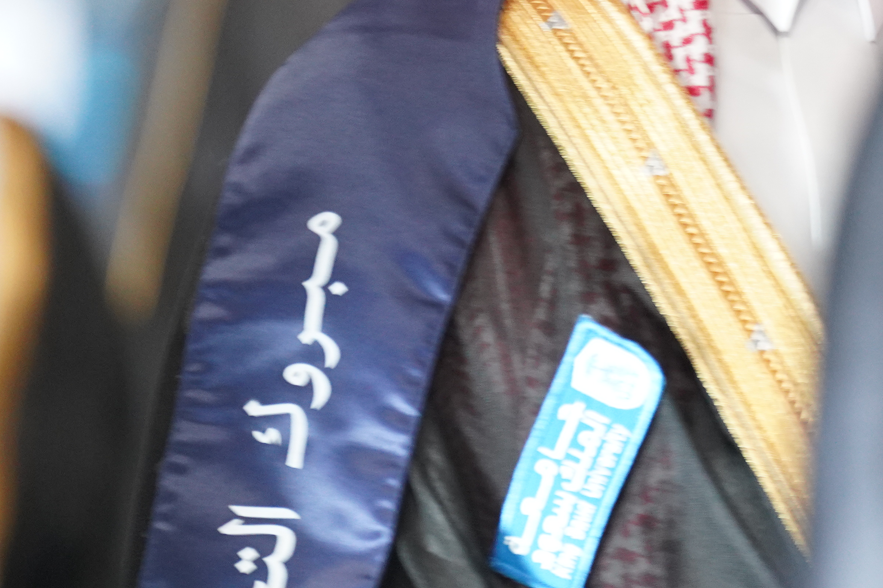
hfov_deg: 2.6
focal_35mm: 788
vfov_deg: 1.7
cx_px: 617
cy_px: 244
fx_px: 19326
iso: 1250
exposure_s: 1/125
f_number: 2.8
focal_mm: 200
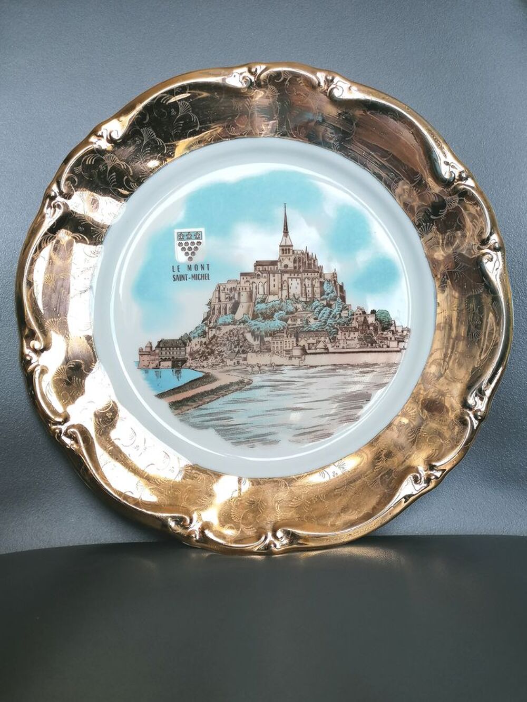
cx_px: 264
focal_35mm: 30
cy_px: 351
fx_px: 609
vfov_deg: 60.0
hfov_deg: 46.8
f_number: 1.8
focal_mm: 4.75
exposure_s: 1/50
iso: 50
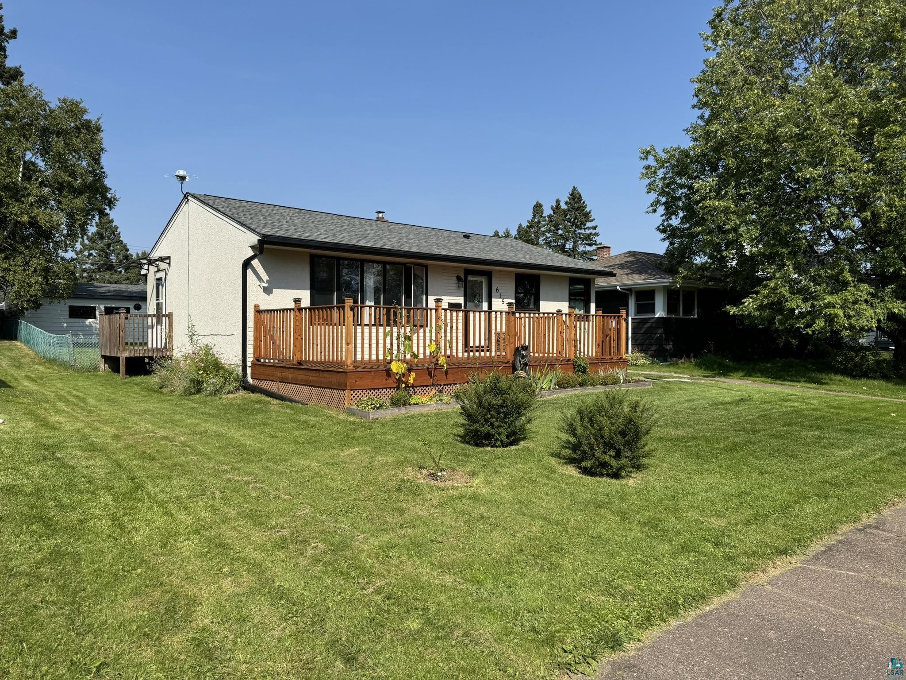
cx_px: 453
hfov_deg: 71.6
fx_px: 628
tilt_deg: -1.2
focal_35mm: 24
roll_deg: -0.2
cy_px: 340
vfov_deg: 56.8
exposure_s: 1/4049
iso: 80
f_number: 1.78
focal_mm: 6.76
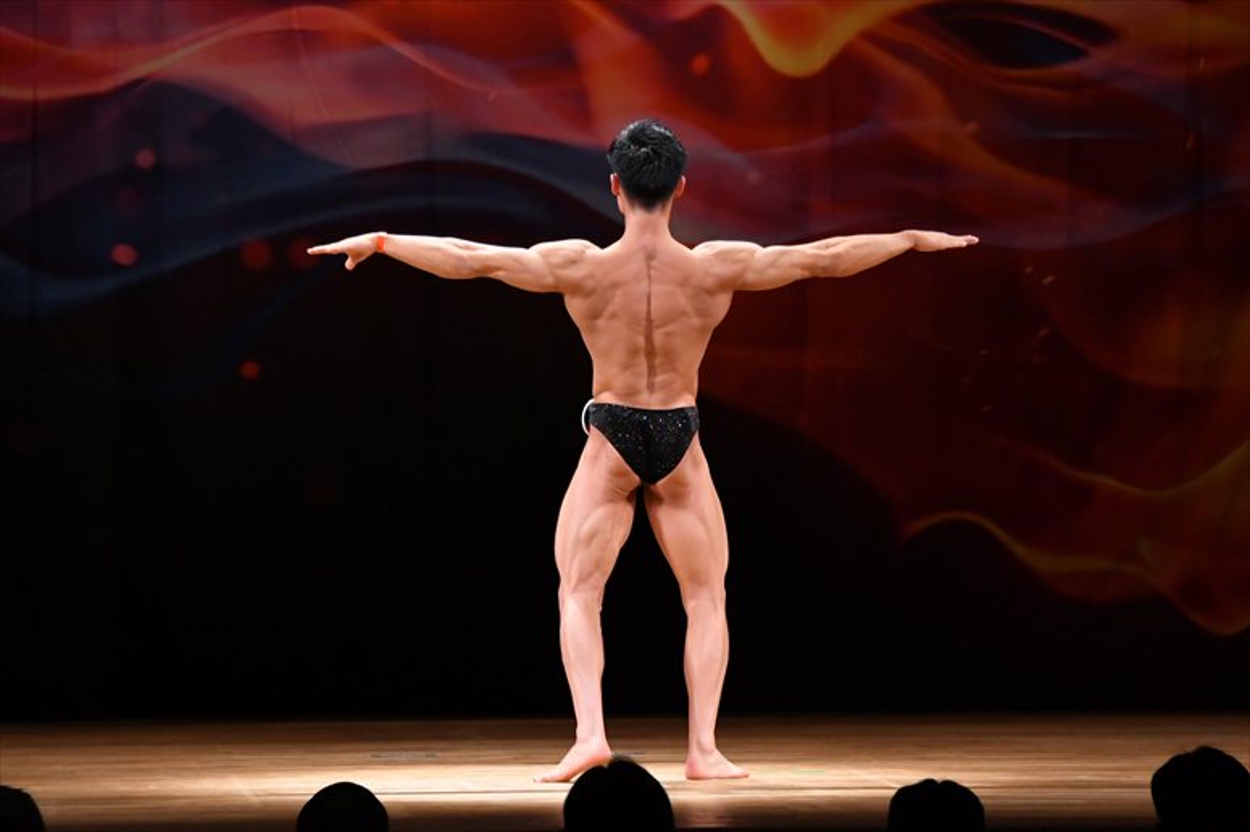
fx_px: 7809
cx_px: 625
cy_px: 416
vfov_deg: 6.1
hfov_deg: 9.2
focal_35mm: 225
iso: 4000
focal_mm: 150
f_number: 5.6
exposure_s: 1/400
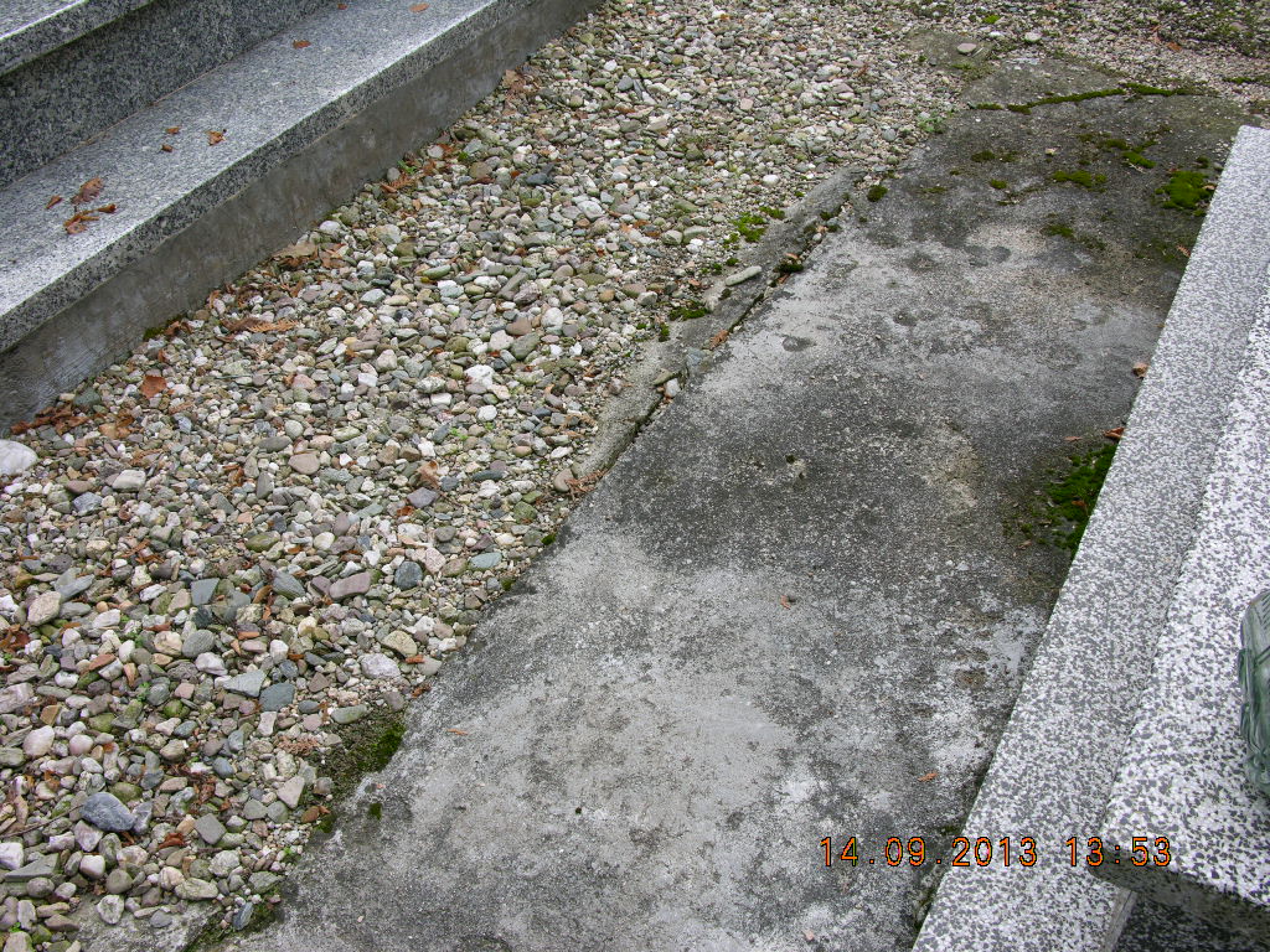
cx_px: 635
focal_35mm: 35
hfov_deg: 52.6
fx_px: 1284
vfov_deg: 40.7
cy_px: 476
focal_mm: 8.9
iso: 50
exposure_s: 1/128
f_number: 5
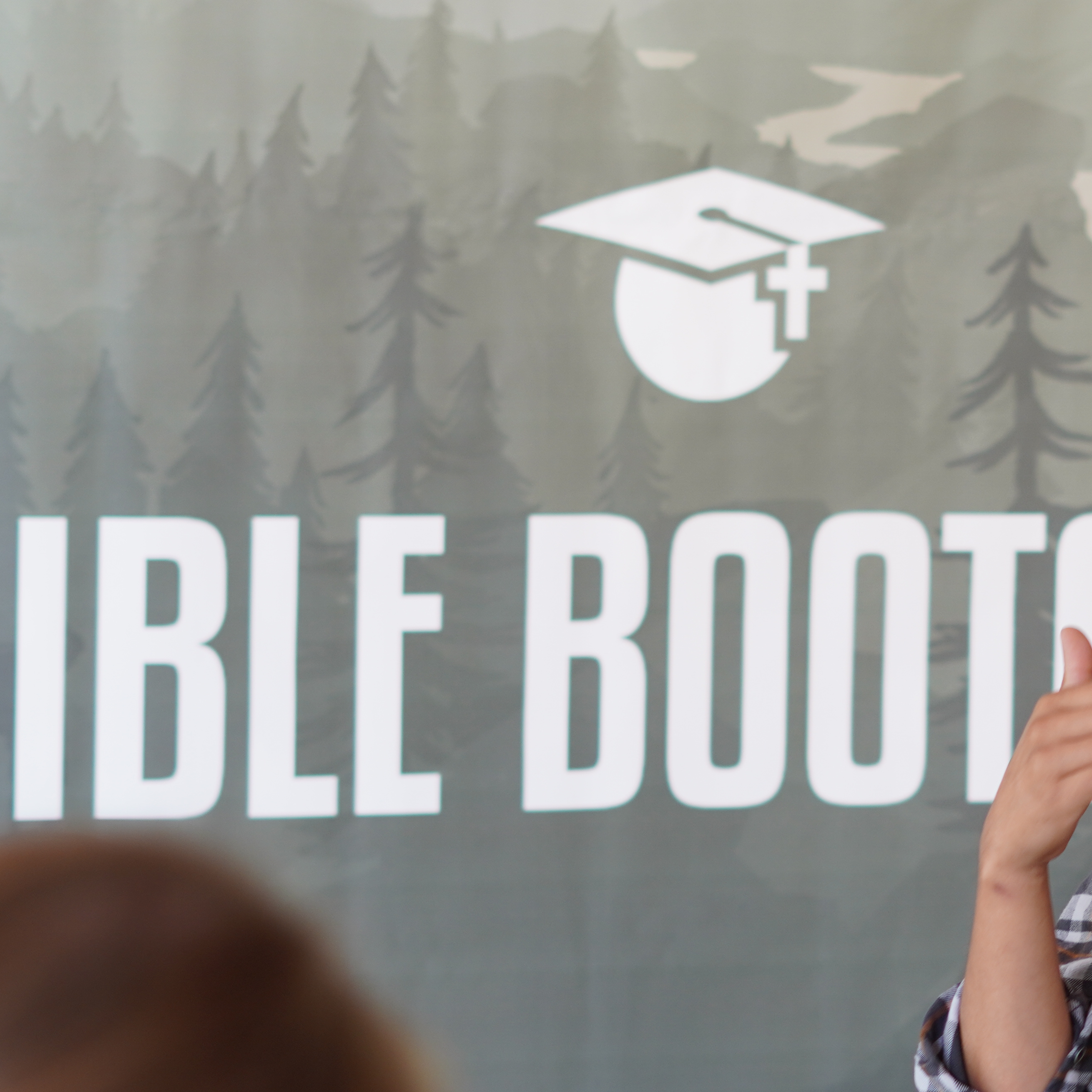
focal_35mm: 146
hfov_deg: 11.9
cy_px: 666
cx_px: 1034
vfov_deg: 12.0
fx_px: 5211
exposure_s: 1/80
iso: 125
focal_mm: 50
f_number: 2.2
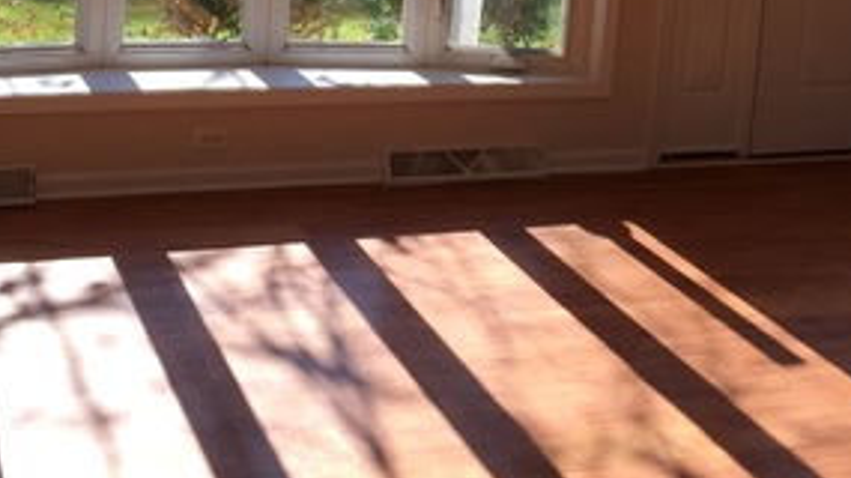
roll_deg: -5.9
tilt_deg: -10.8
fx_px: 1601
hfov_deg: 29.7
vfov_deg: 16.4
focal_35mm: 71
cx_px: 466
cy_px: -72
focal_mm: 4.15
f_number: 2.2
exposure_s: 1/514
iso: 32
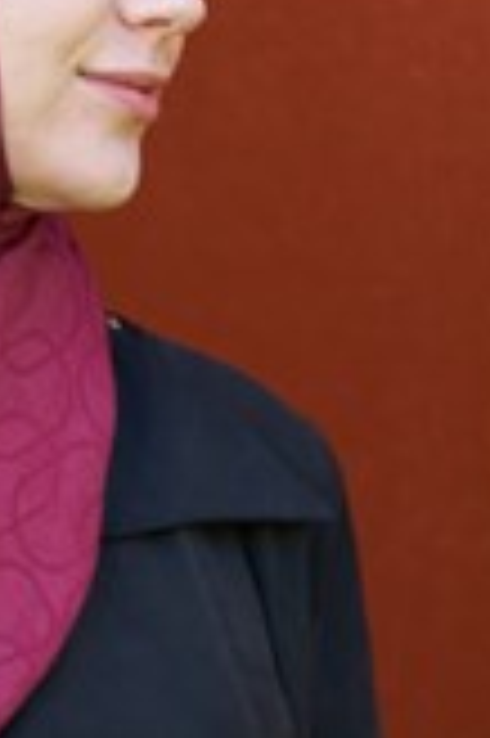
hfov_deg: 2.9
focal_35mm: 468
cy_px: 472
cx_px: -81
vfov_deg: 4.4
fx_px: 9574
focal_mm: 165
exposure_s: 1/200
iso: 200
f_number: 4
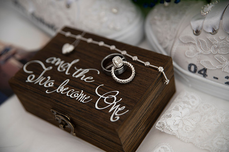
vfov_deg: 19.4
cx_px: 114
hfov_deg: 28.9
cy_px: 76
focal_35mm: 70
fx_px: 445
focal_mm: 70
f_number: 2.8
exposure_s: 1/640
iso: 400
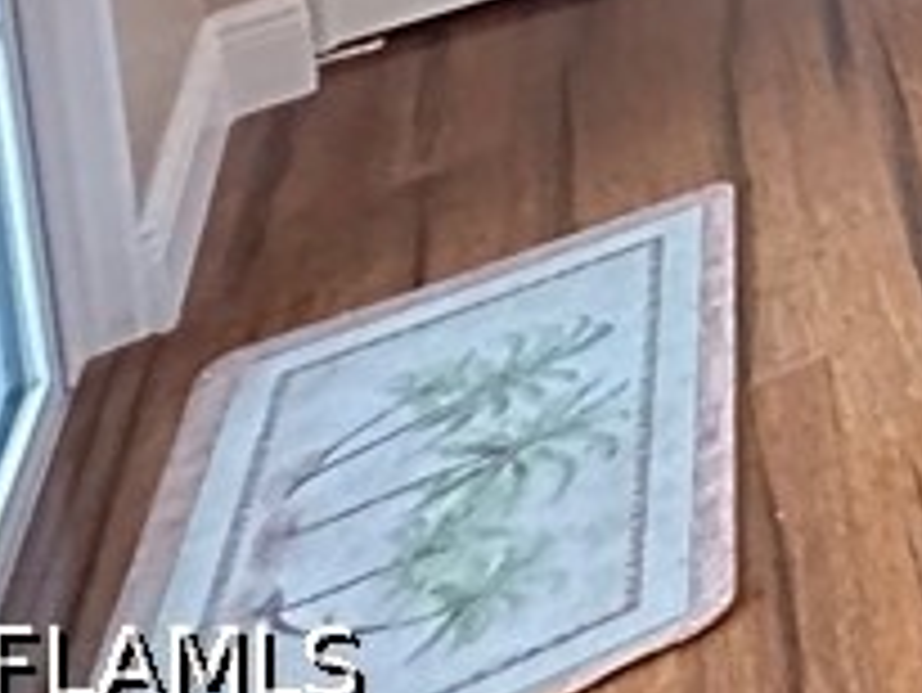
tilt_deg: -3.8
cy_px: -990
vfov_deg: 14.1
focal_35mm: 70
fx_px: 1866
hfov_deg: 16.1
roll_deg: +1.7
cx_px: 2100
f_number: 2.2
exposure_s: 1/60
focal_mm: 2.22
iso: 1000
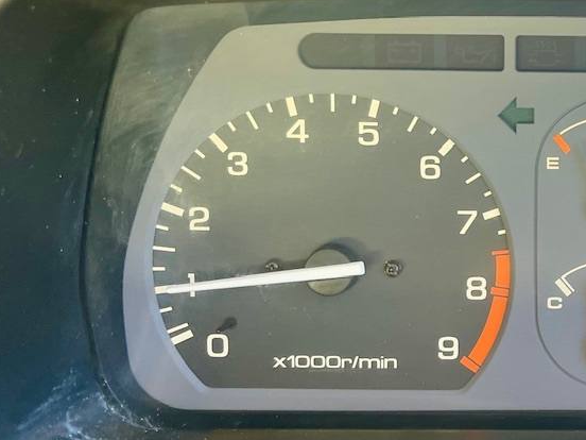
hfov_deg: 30.5
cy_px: 186
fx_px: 982
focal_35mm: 58
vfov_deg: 25.2
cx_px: 604
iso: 125
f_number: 1.6
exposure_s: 1/121
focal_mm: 5.1
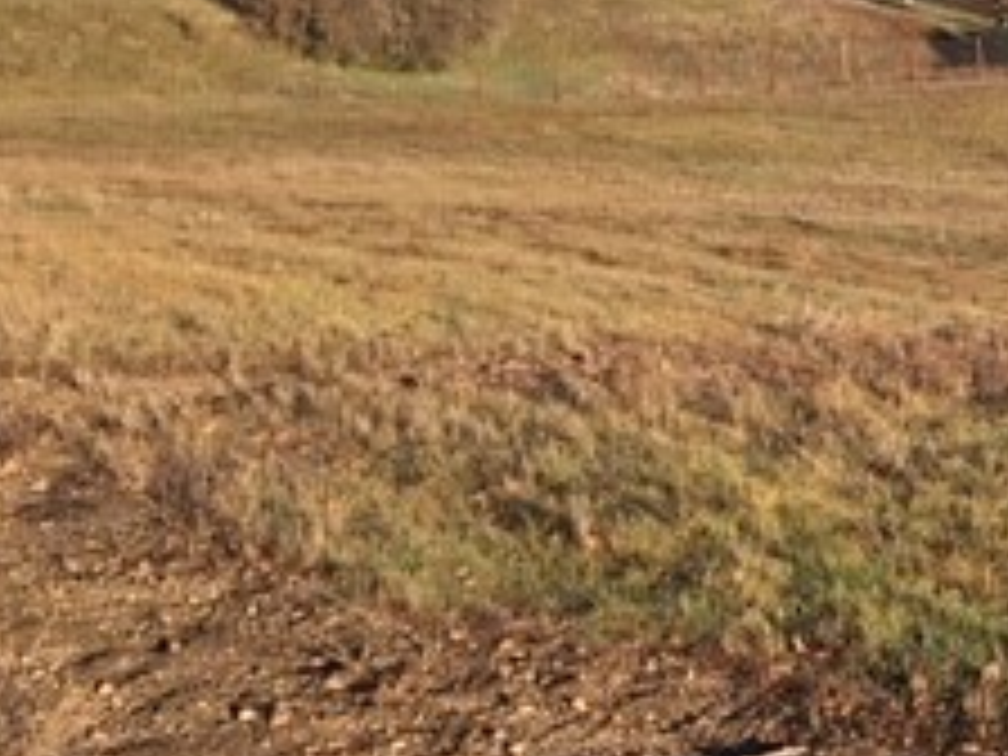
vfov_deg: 17.7
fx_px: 2417
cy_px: 500
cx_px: 1390
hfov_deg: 20.9
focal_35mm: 83
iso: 25
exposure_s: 1/938
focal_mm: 4.15
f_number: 2.2
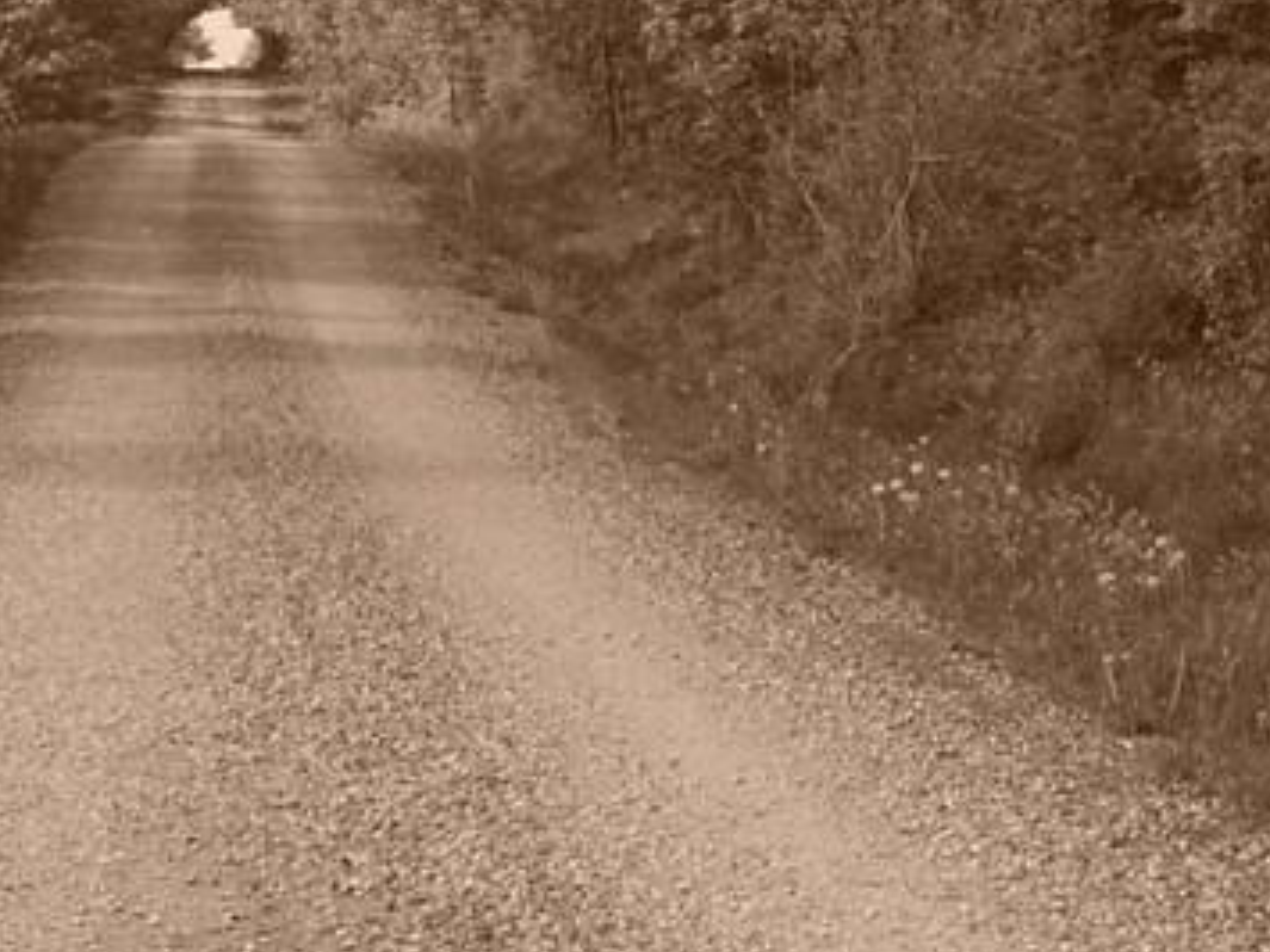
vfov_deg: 9.7
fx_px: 5611
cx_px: 79
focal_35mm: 153
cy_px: 290
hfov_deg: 12.8
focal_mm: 10.94
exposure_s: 1/180
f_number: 8
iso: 64
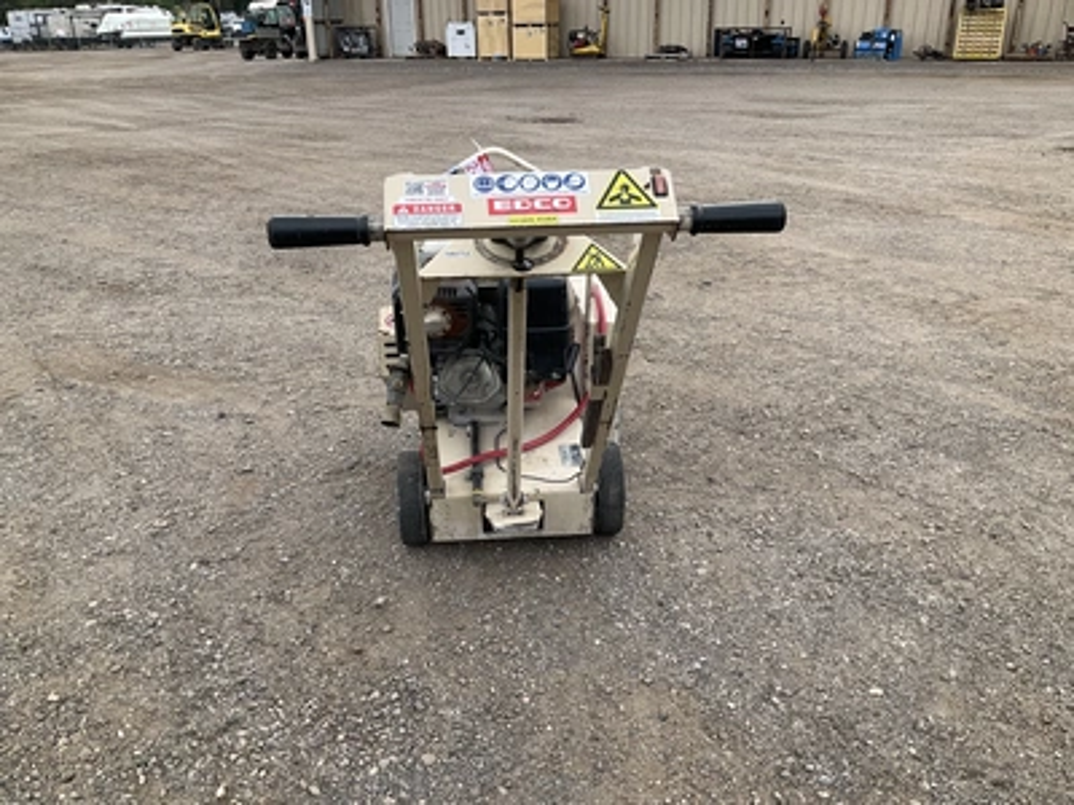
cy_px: 402
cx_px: 537
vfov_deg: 48.2
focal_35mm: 29
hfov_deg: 61.7
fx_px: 900
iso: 25
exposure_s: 1/804
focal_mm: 3
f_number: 1.8
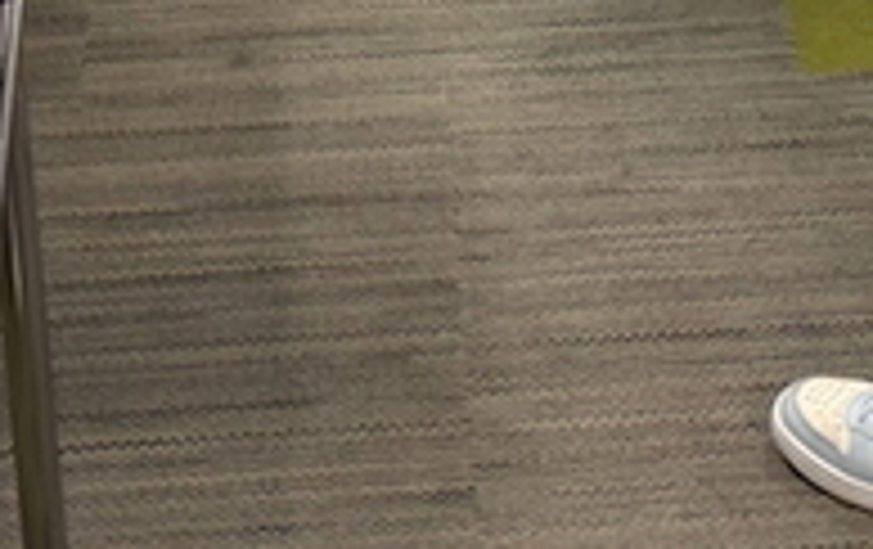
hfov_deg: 15.4
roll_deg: -2.8
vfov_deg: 8.2
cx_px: 756
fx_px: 3194
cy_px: -1166
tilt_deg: -13.2
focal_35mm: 134
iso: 125
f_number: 1.78
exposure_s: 1/60
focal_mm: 6.76
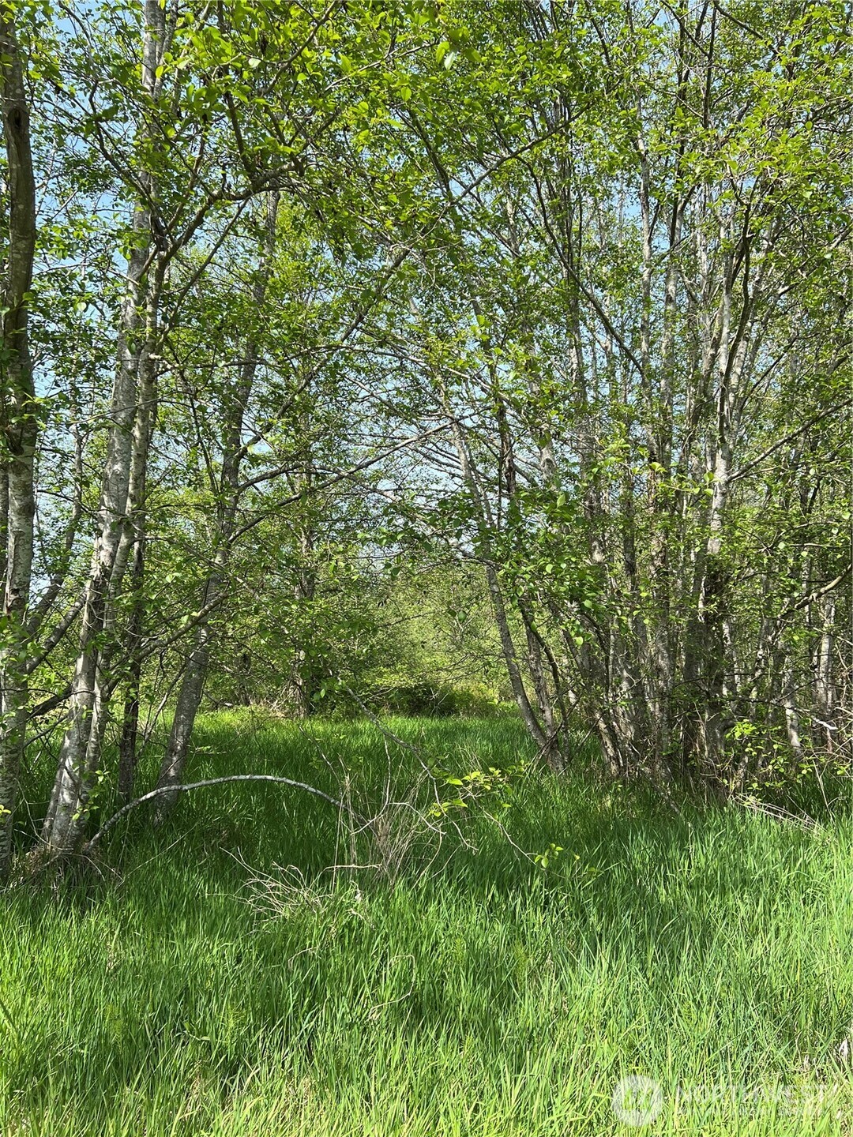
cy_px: 568
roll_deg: +1.2
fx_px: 854
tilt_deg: +3.2
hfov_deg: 53.1
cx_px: 426
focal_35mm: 26
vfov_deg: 67.3
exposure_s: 1/1295
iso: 50
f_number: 1.5
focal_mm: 5.7
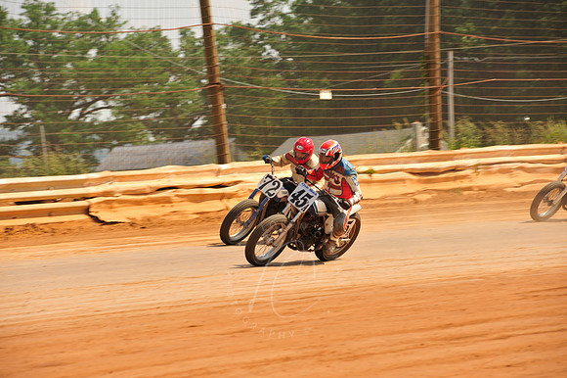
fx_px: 3148
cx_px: 284
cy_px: 189
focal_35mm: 200
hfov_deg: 10.3
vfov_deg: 6.9
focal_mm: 200
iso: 200
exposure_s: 1/400
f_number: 9
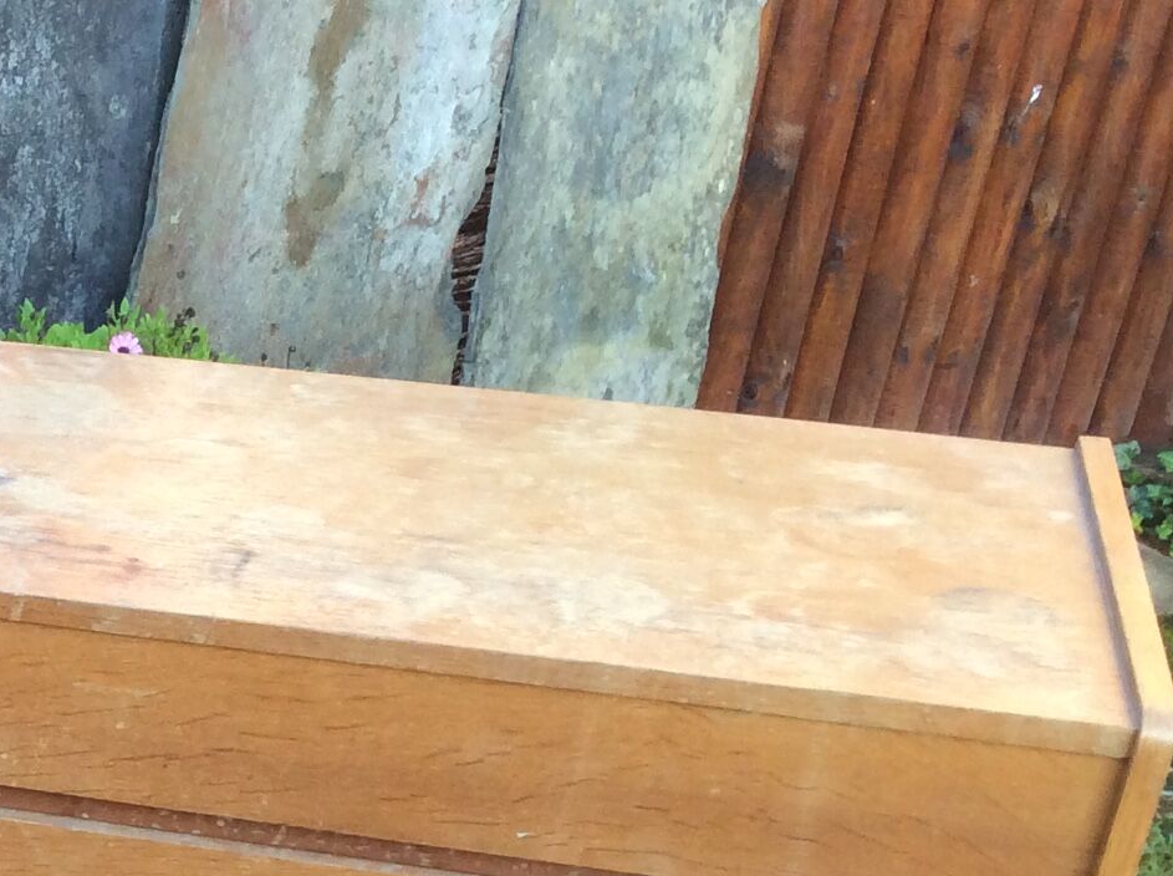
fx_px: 2977
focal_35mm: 88
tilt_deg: -32.5
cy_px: 1005
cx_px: -367
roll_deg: -2.3
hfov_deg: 20.3
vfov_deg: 16.2
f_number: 2.4
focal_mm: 3.3
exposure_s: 1/100
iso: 50
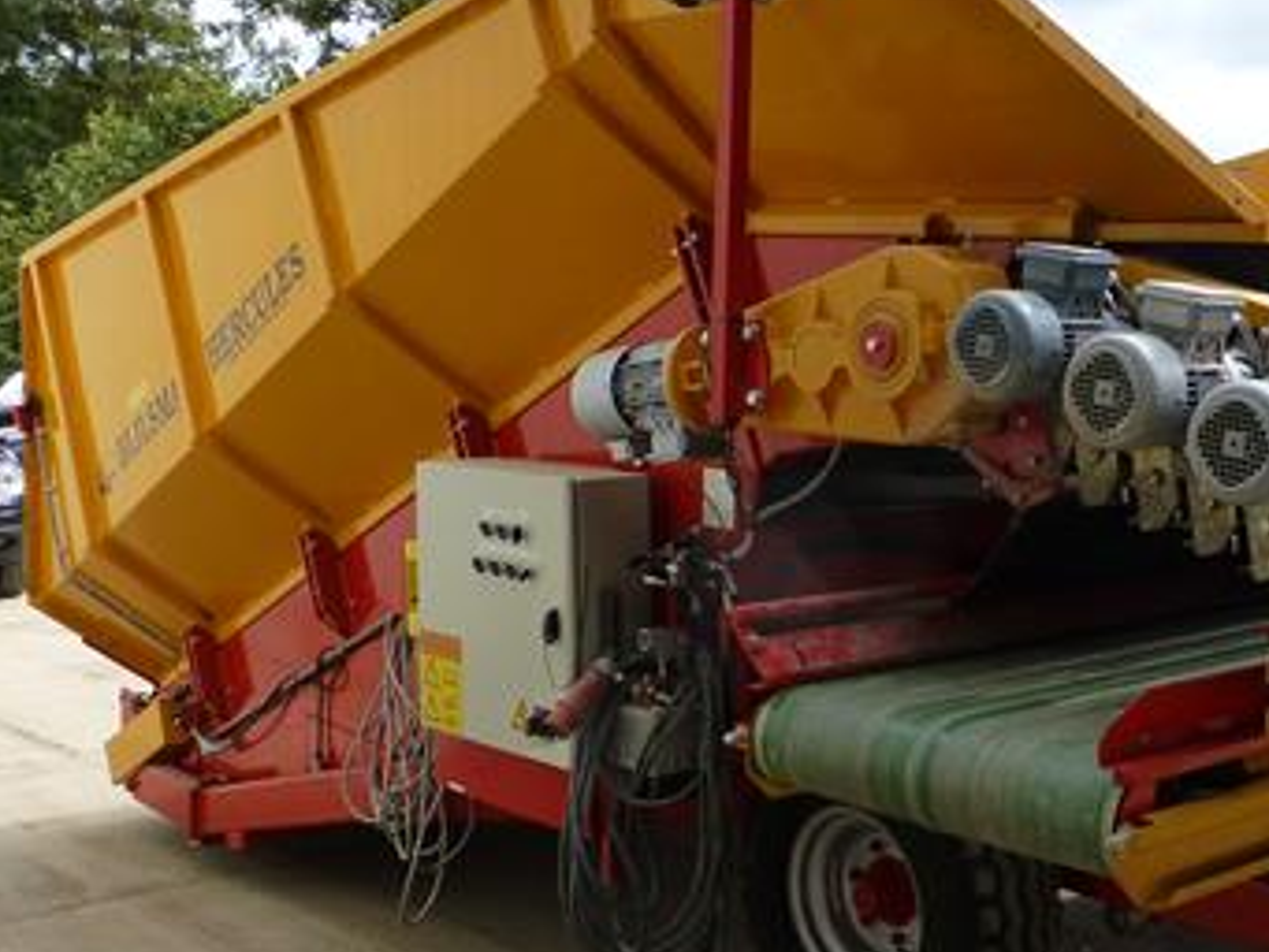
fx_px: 1650
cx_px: 915
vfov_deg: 32.2
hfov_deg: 41.1
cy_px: 506
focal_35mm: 45
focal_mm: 4.3
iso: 160
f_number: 4
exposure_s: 1/400
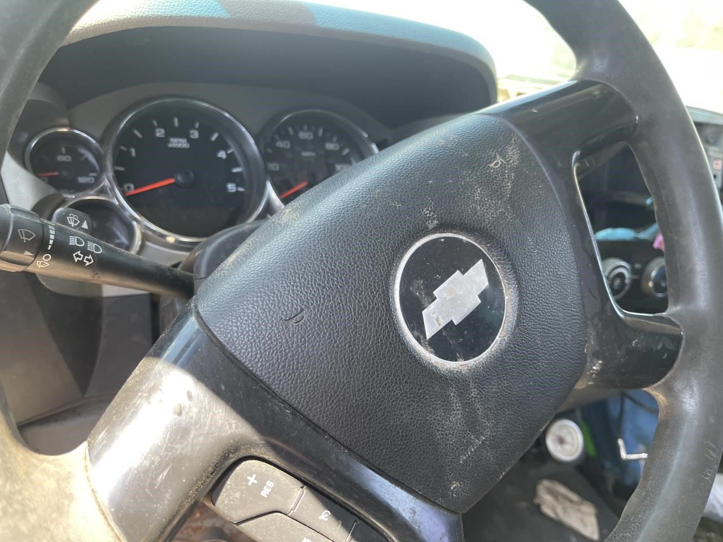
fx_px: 522
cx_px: 362
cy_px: 271
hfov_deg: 69.4
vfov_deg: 54.9
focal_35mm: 25
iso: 80
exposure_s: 1/121
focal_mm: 5.1
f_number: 1.6
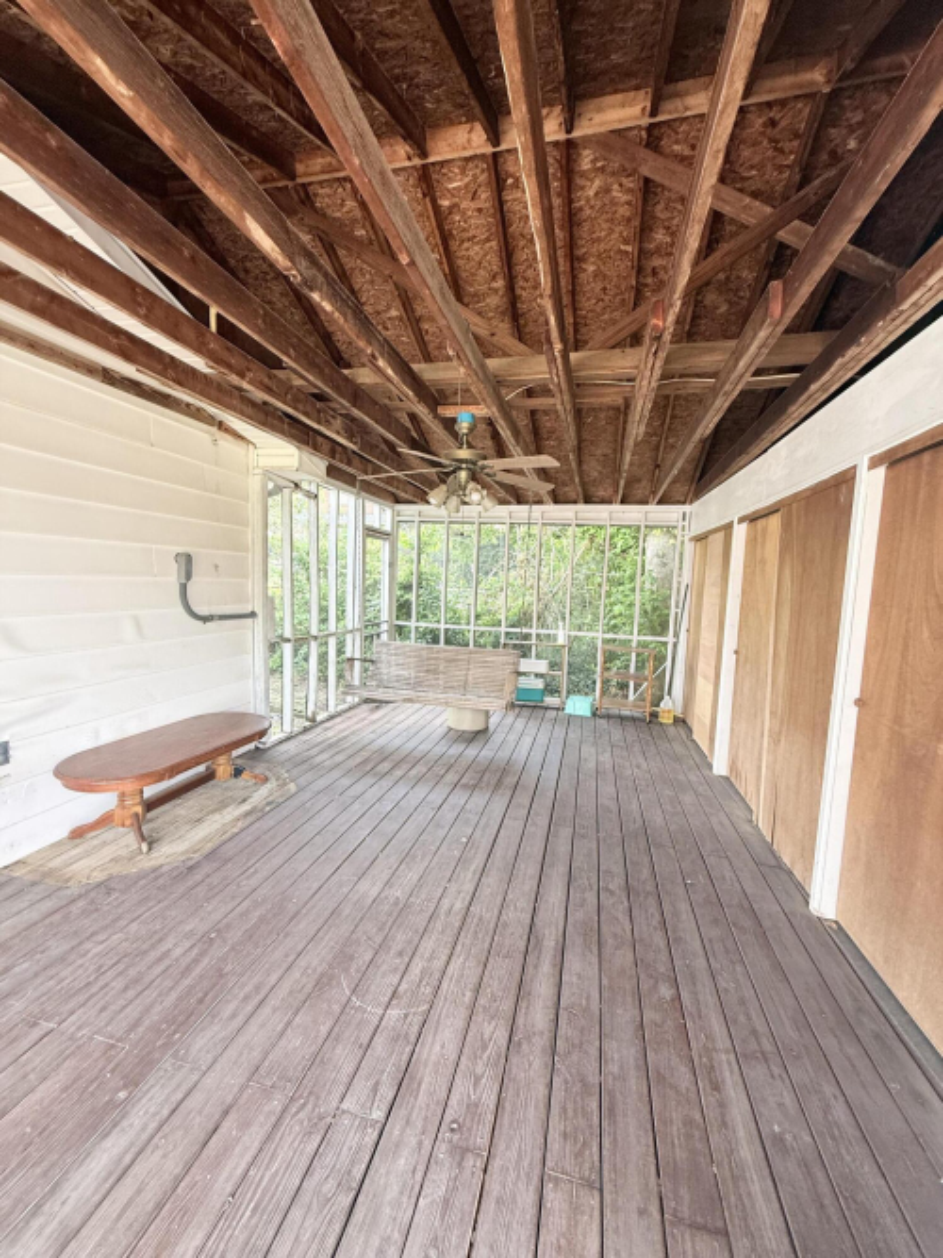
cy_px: 629
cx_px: 472
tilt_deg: -4.9
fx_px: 509
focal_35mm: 14
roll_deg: -2.9
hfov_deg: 85.7
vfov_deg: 102.1
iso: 160
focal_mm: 2.22
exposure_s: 1/99
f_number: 2.2
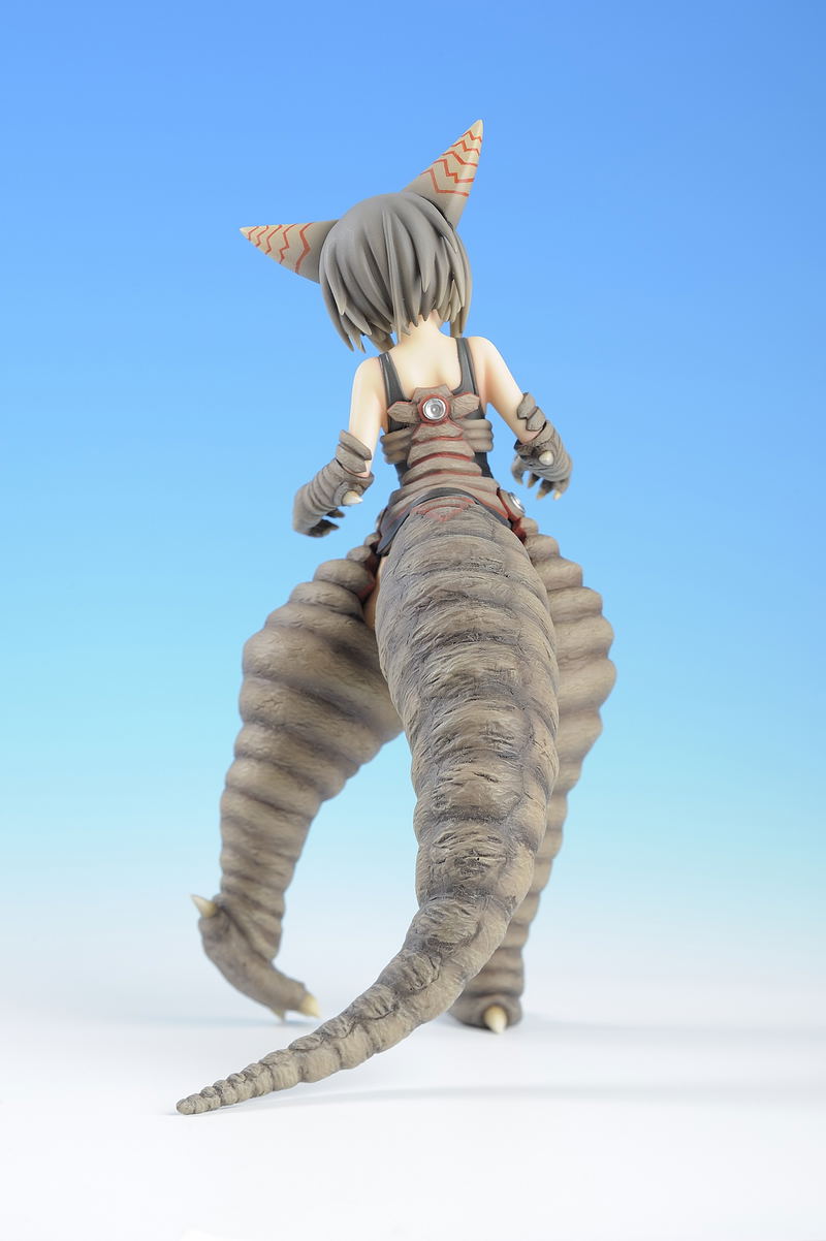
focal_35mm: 85
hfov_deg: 16.1
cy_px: 620
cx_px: 413
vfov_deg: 23.9
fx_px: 2929
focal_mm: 85
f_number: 14
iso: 200
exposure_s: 1/160
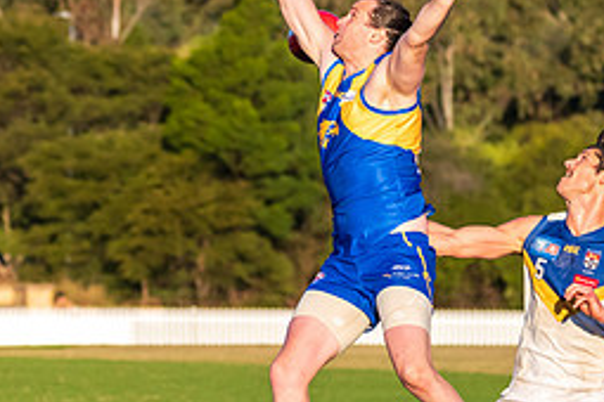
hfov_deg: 5.1
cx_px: 365
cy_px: 209
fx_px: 6794
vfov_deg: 3.4
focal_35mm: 405
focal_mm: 150
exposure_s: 1/2500
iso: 1000
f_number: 6.3
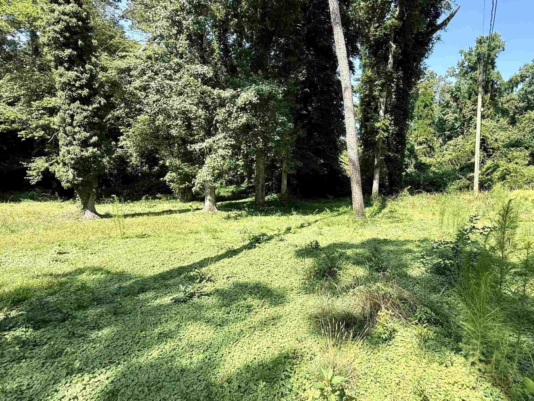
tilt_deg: -1.2
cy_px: 182
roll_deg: -0.1
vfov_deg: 68.5
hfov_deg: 84.2
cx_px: 302
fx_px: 293
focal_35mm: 19
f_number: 2.2
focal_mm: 2.22
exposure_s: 1/494
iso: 50
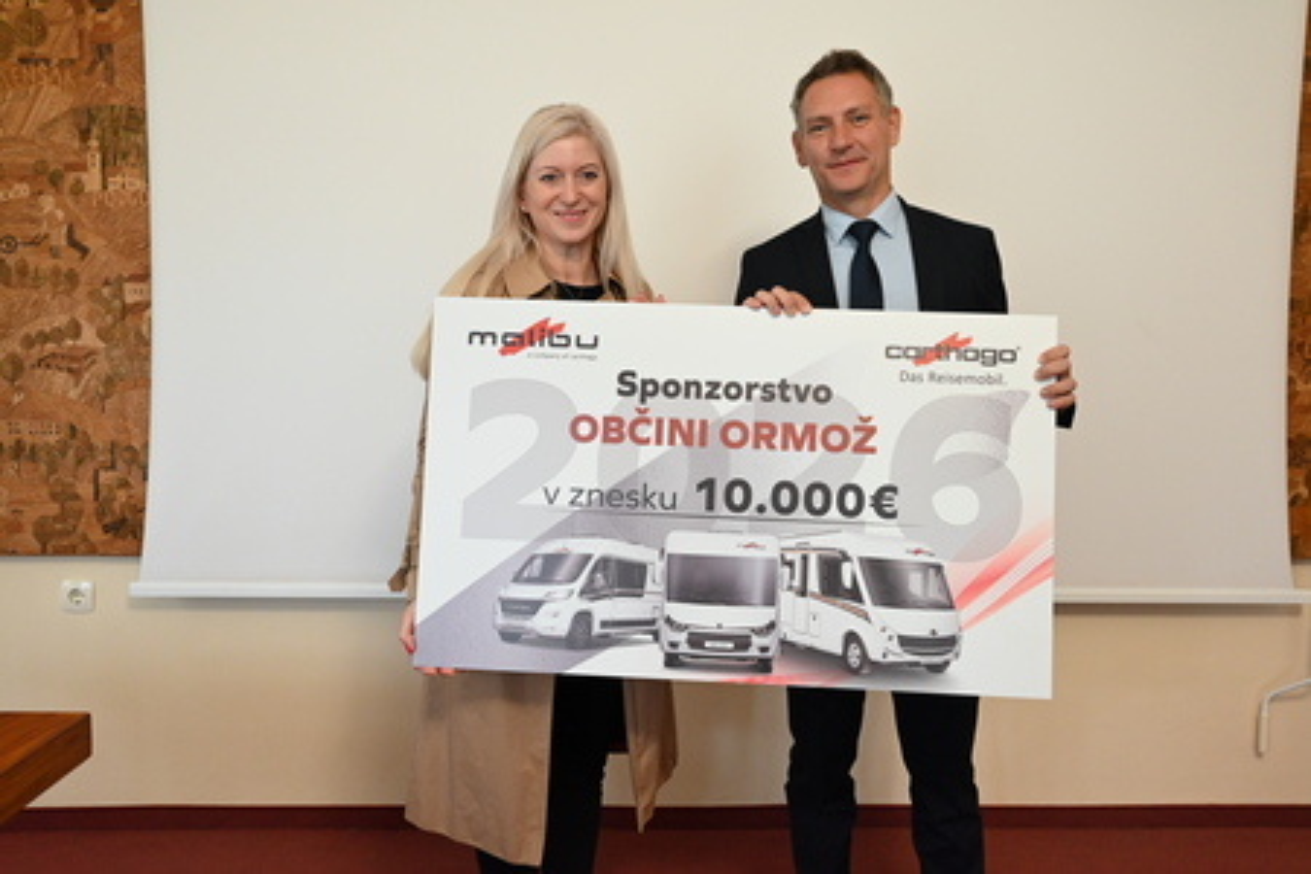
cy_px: 437
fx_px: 1092
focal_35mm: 30
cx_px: 656
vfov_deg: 43.6
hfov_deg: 61.9
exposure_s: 1/100
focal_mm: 30
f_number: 4
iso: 3200
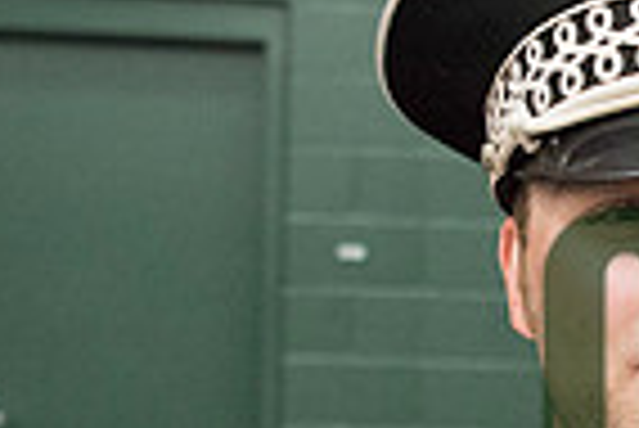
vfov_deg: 13.8
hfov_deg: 18.9
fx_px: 1741
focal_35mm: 98
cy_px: 421
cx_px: 882
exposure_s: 1/250
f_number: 3.2
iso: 3200
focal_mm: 24
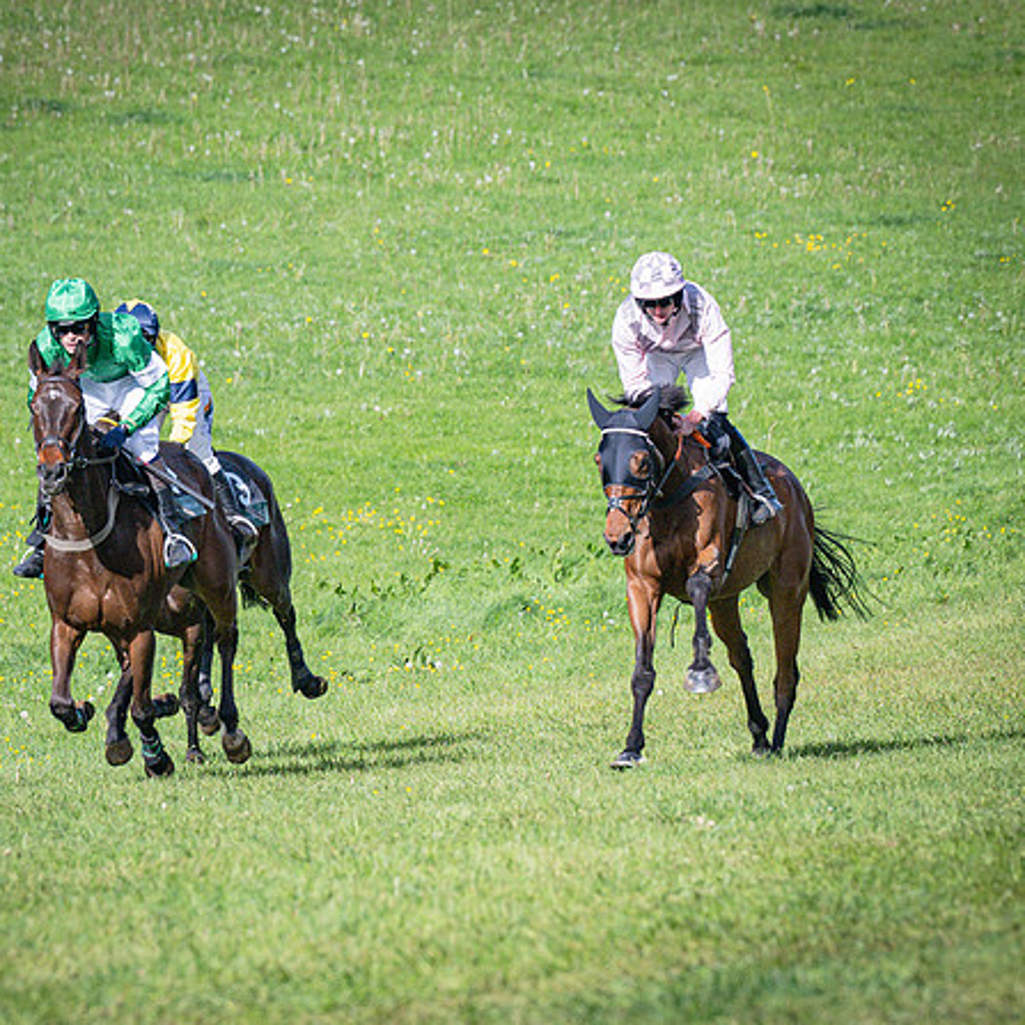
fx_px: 14338
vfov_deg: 4.1
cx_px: 511
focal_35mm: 428
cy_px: 402
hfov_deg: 4.1
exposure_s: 1/4000
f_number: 4
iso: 400
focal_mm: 165
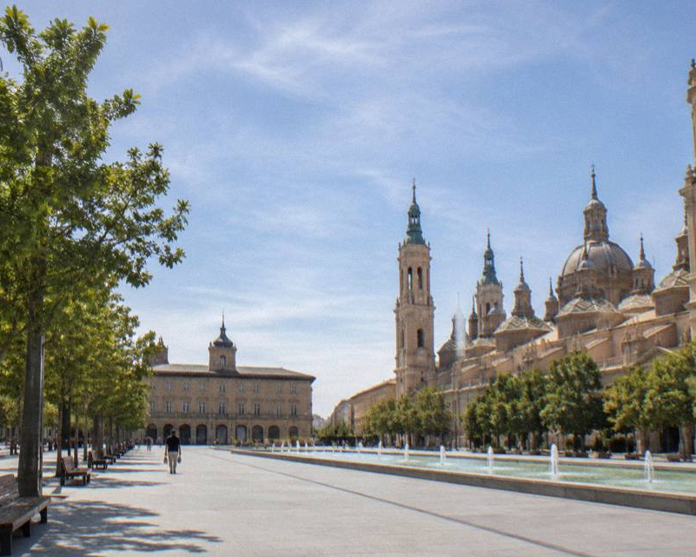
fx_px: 845
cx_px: 369
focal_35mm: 41
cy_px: 282
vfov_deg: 36.5
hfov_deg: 44.8
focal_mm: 35
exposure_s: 1/640
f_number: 9
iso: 320
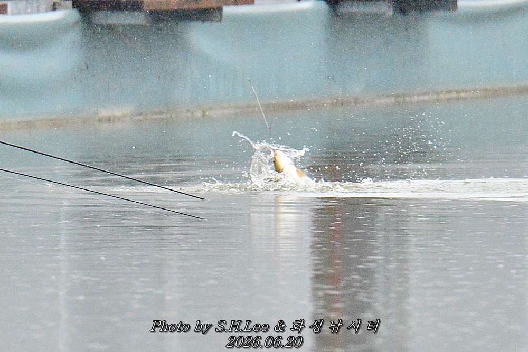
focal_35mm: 420
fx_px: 6160
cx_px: 264
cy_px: 176
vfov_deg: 3.3
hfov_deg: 4.9
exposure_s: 1/1250
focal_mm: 420
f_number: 6.3
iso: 3200
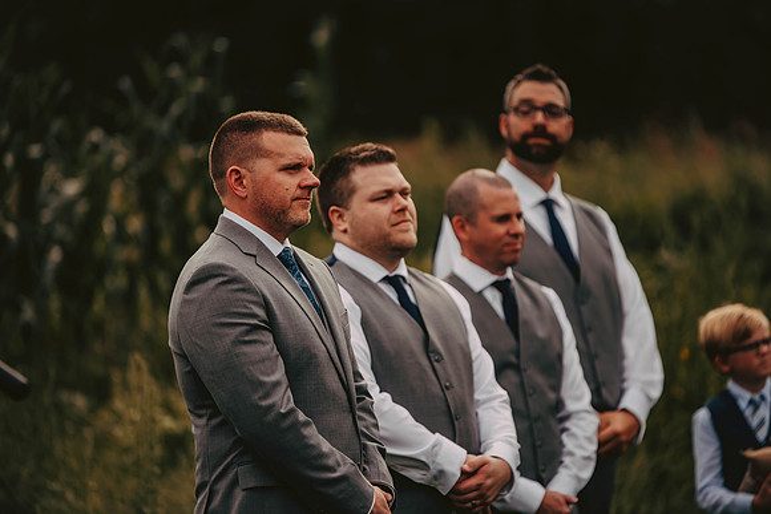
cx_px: 386
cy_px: 257
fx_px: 4284
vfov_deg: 6.9
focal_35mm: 200
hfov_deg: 10.3
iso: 200
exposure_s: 1/1600
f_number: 2.8
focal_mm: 200
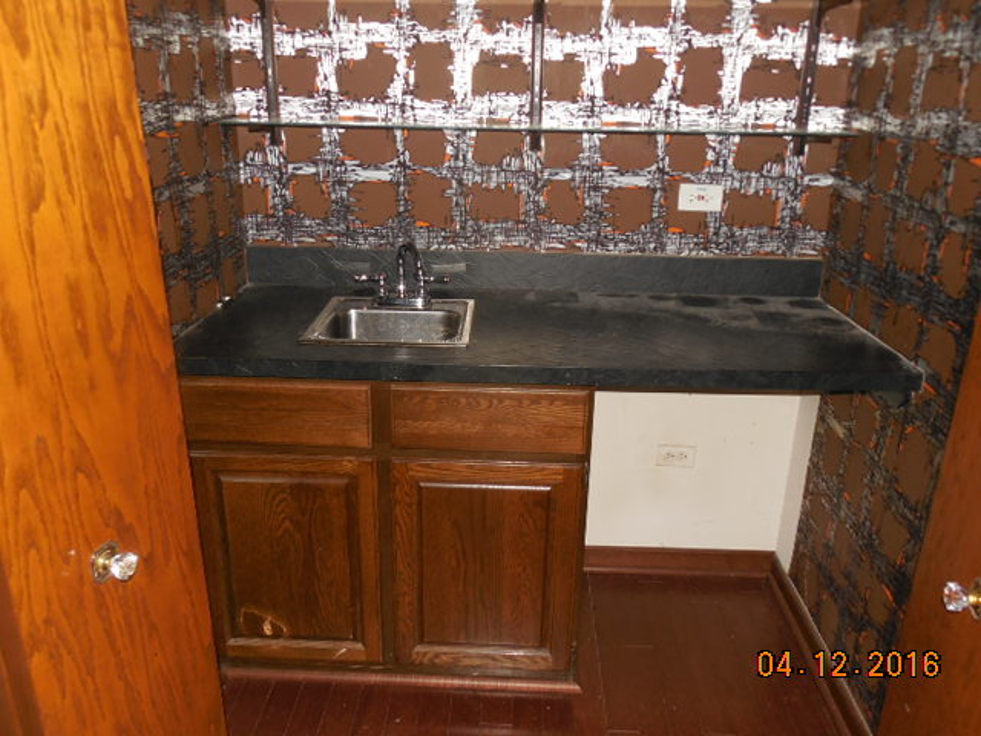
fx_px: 794
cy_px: 368
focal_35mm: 28
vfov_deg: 49.7
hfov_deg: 63.4
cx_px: 490
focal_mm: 5
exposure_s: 1/25
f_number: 3.5
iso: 320
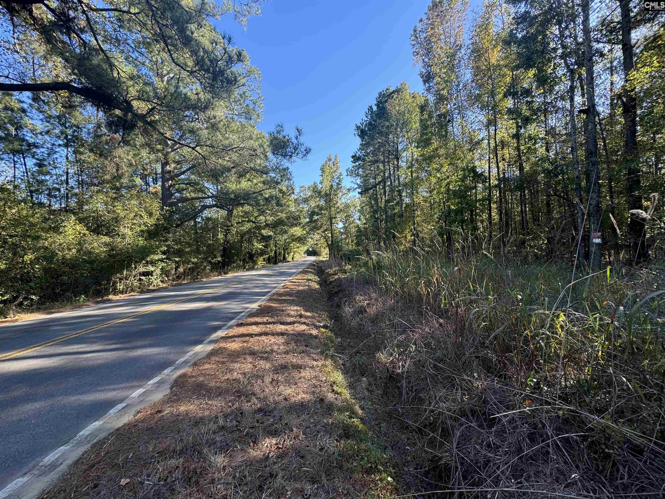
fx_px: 269
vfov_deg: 85.7
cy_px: 250
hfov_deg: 102.1
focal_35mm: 14
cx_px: 332
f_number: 2.2
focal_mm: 2.22
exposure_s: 1/155
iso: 40
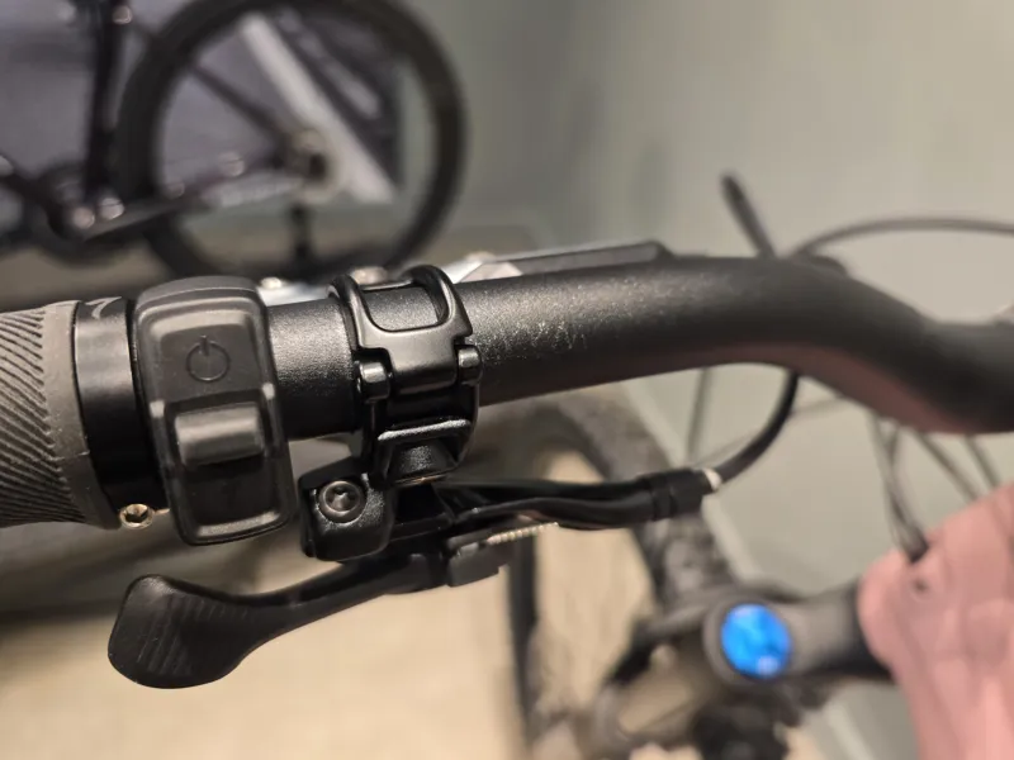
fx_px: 674
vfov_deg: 58.9
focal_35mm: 23
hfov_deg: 73.9
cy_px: 380
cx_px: 507
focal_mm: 6.3
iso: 125
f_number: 1.7
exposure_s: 1/50
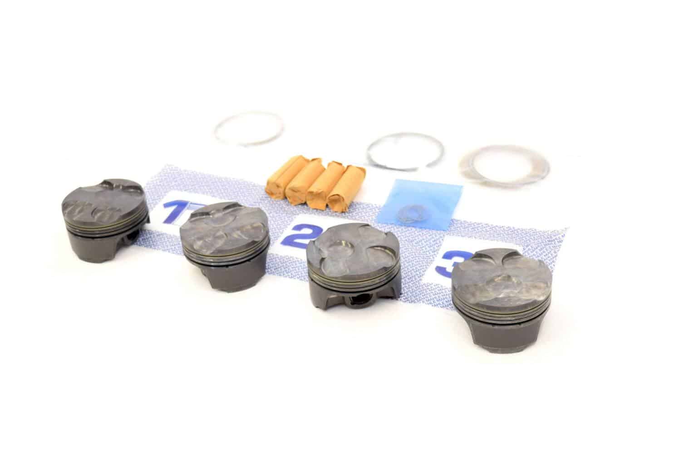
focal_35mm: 51
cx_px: 340
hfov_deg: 38.9
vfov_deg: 26.5
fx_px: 963
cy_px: 227
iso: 400
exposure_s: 1/125
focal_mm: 34
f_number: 5.6
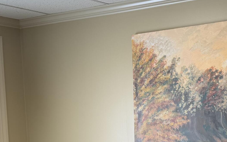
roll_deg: +1.9
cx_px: 144
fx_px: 452
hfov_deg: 28.1
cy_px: 162
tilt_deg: -7.8
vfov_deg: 17.2
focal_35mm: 73
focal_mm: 6.76
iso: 80
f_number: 1.78
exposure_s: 1/120
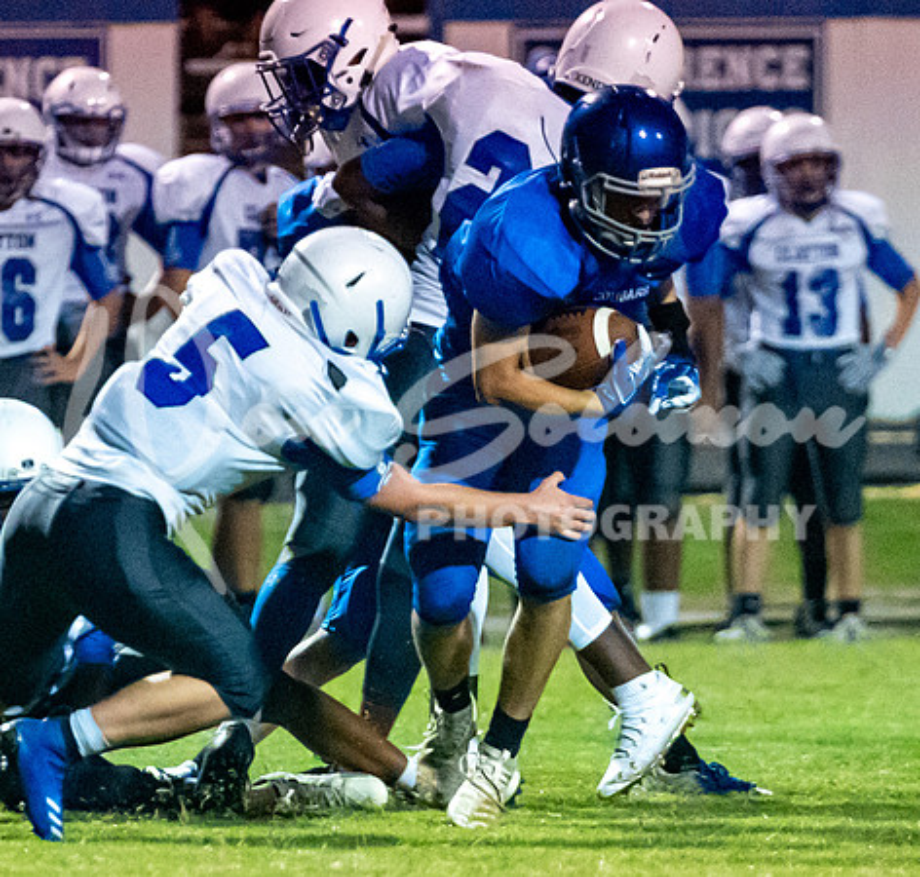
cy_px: 602
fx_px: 19732
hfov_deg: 2.7
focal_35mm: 672
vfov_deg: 2.5
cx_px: 165
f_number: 4
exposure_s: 1/800
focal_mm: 280
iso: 20000
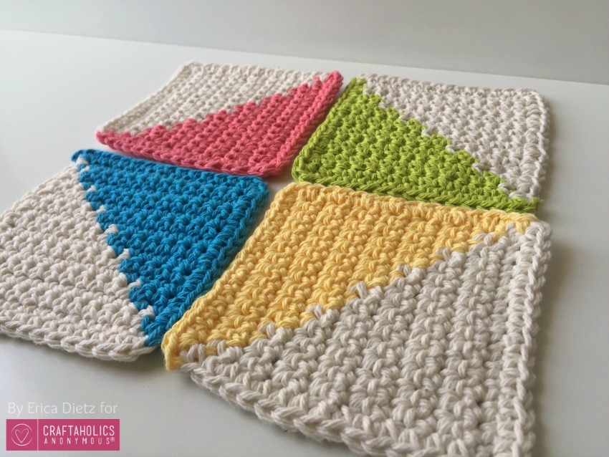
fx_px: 510
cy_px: 228
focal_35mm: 29
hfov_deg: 61.6
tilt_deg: -39.5
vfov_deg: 48.2
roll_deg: +5.8
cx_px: 304
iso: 32
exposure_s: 1/120
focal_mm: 4.15
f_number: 2.2
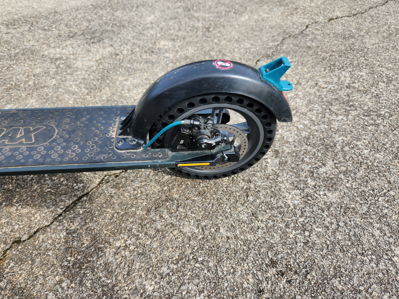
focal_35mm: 23
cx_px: 200
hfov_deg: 73.9
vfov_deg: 58.9
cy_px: 150
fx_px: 265
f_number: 1.8
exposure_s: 1/451
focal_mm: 5.4
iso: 20
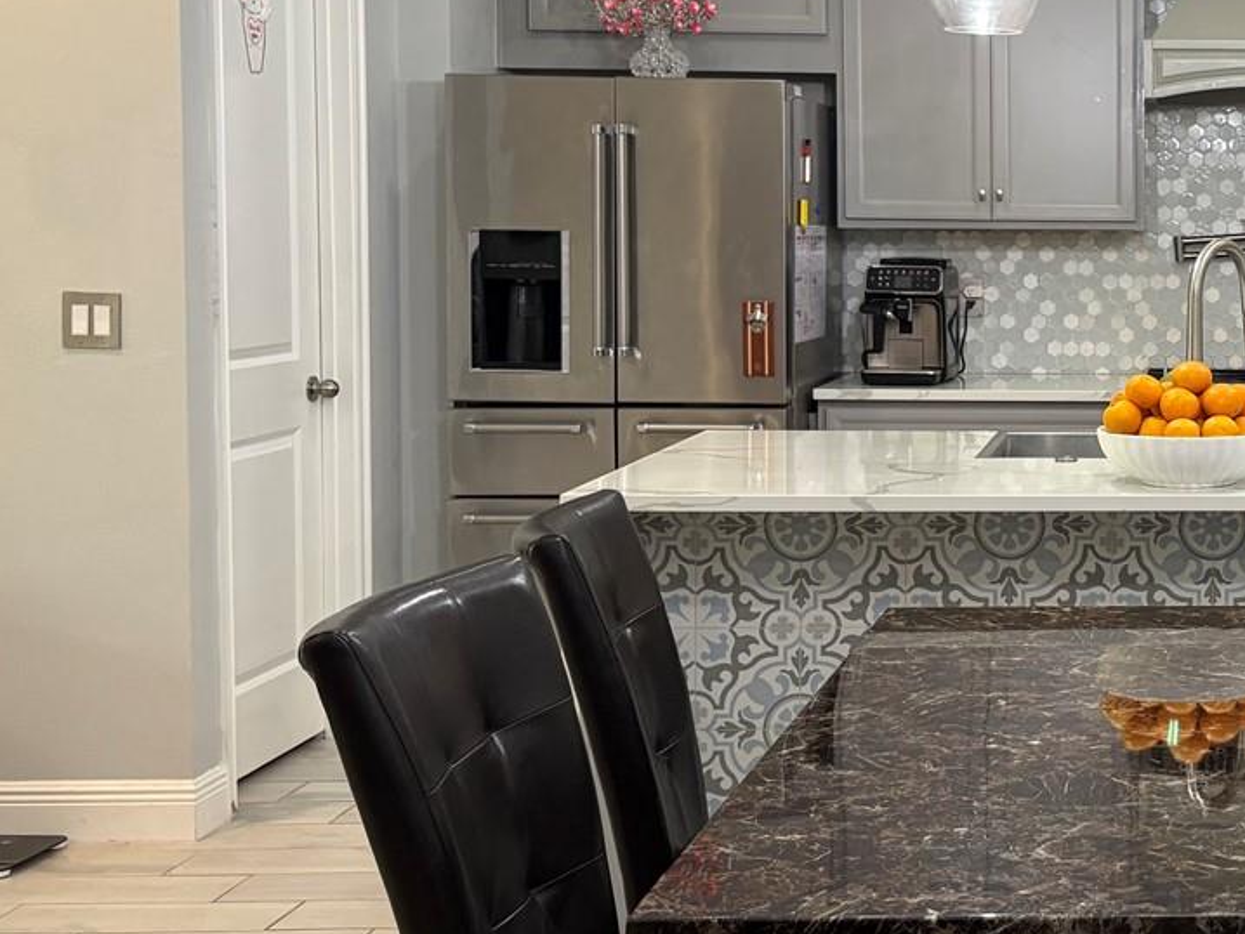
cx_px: 1320
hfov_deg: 30.3
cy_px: 356
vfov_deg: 25.2
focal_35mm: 58
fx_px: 2086
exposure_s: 1/60
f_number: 1.6
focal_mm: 5.96
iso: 160
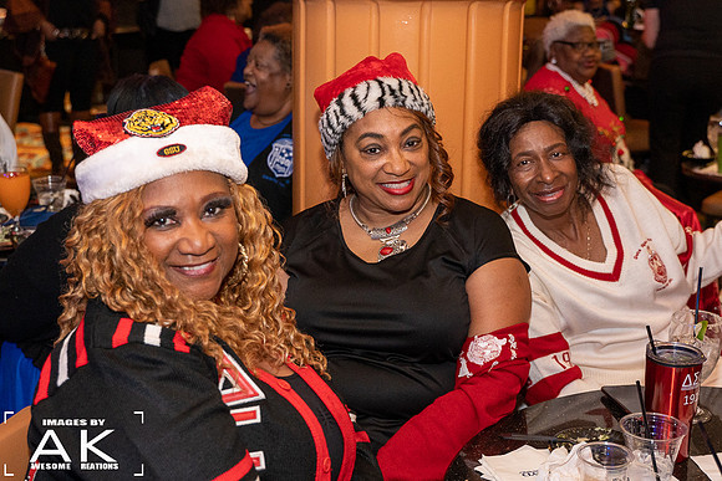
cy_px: 240
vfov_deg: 26.0
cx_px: 361
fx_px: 1043
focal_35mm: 52
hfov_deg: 38.2
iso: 1600
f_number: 3.5
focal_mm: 35
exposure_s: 1/100
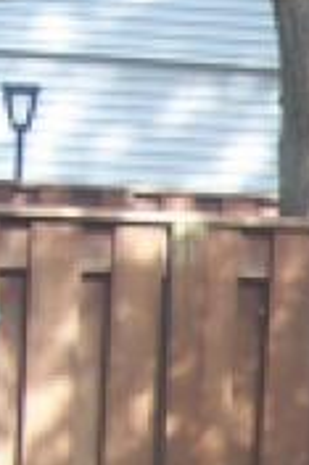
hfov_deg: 6.0
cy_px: 622
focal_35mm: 218
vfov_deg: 9.3
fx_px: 2812
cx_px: 745
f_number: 3
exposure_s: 1/125
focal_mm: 6
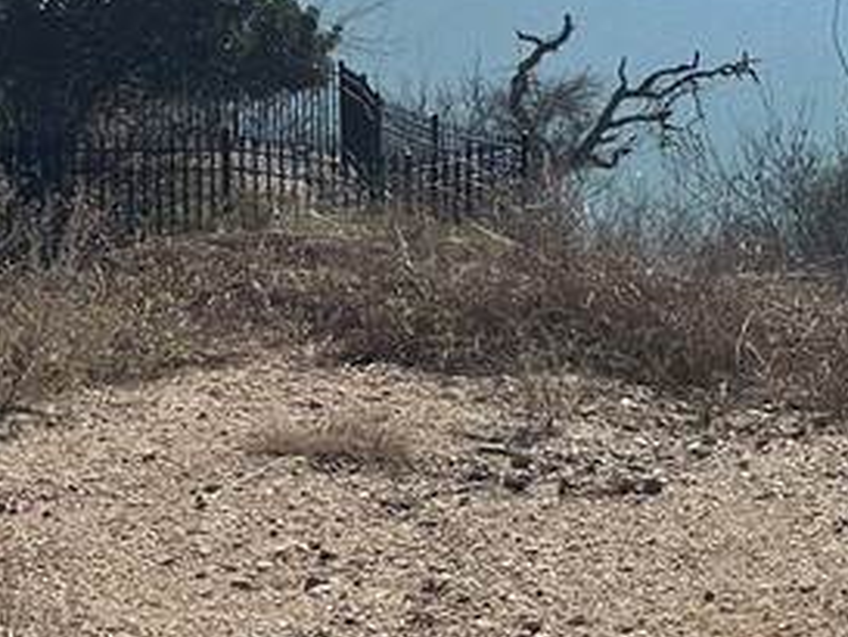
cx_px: 1382
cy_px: -143
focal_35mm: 90
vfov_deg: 15.8
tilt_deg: -3.2
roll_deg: +0.6
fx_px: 2206
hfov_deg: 18.5
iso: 80
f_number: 1.78
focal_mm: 6.86
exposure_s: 1/10753
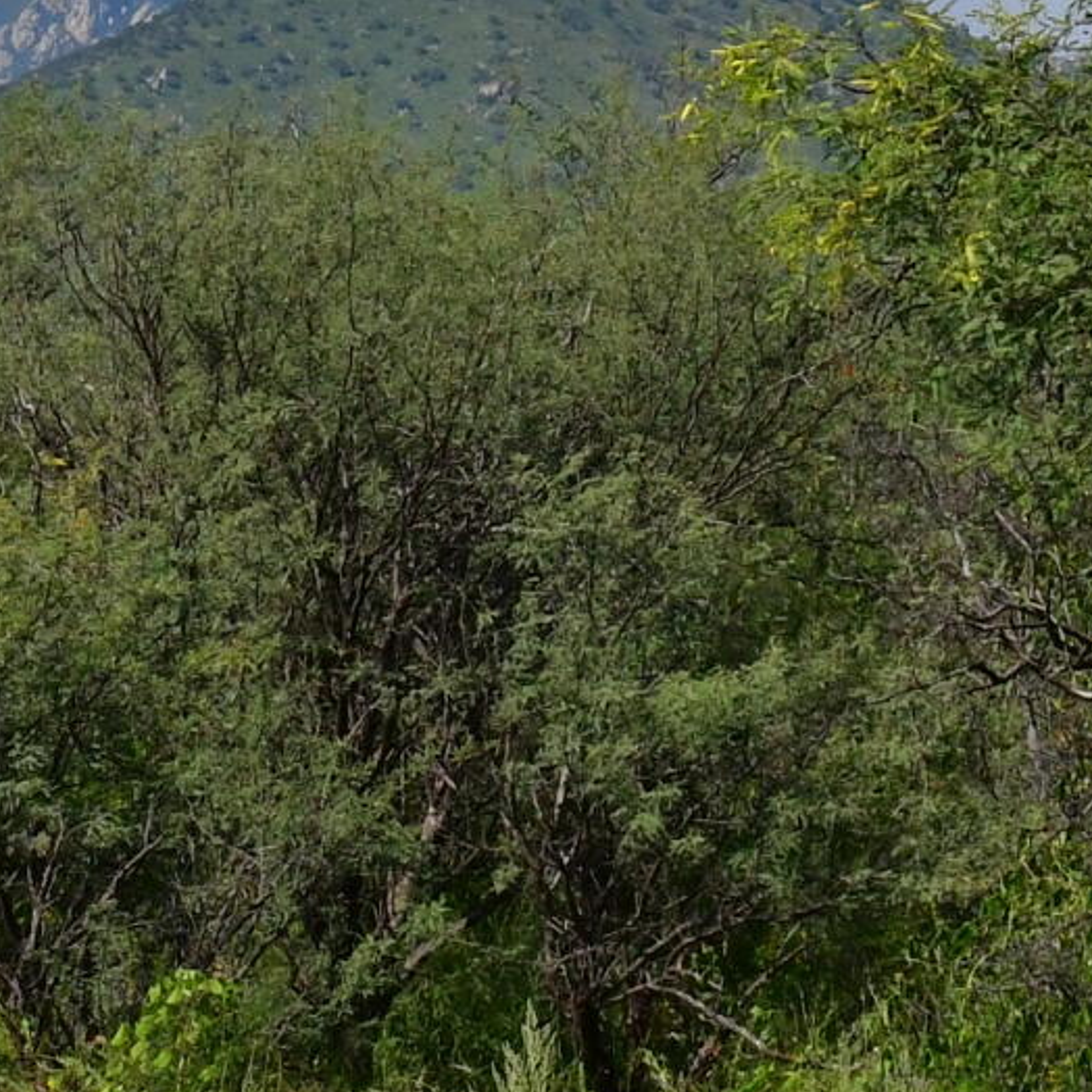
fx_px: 14240
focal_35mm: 399
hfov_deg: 4.4
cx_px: 46
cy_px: -185
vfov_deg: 4.4
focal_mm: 55
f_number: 14
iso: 800
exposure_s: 1/1250
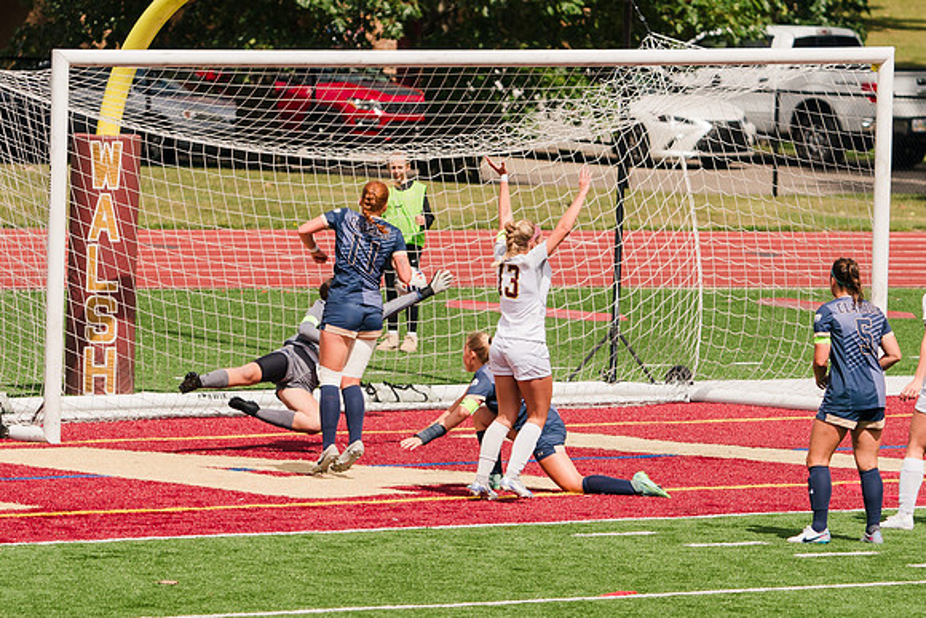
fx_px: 11225
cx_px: 453
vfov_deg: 3.2
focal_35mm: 436
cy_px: 382
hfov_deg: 4.7
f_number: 5.6
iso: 200
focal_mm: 264
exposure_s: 1/1600
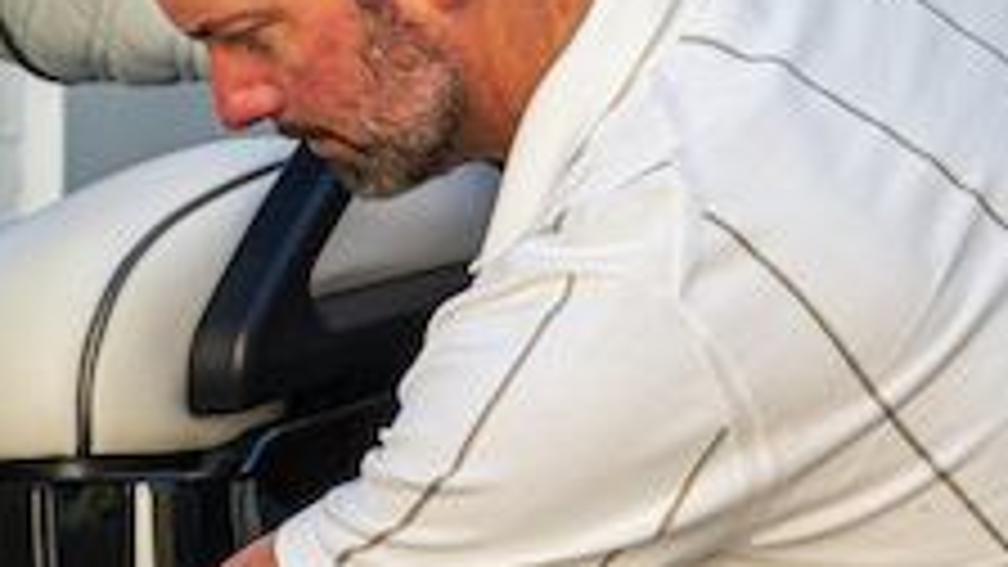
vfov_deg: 2.5
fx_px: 12749
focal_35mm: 477
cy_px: 621
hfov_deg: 4.5
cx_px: 860
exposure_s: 1/80
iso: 50
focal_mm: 85
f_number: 5.6
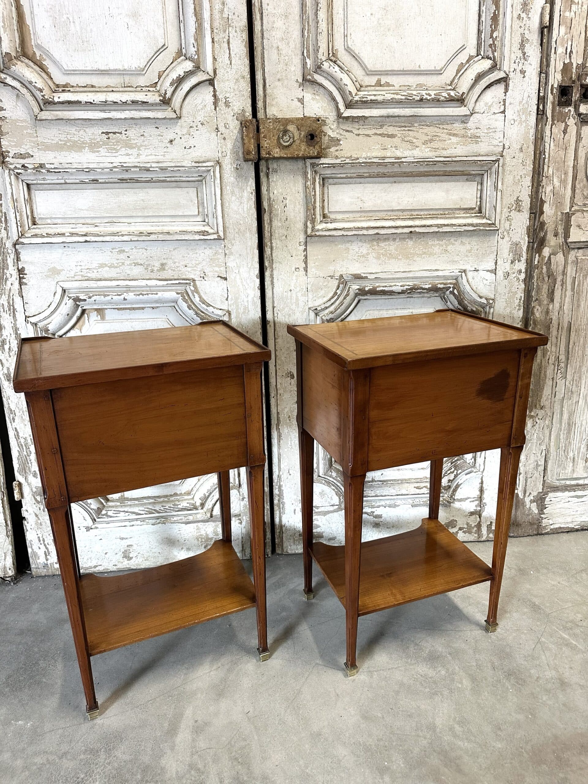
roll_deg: +1.0
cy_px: 392
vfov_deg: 71.6
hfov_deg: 56.8
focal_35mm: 24
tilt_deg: -18.0
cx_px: 294
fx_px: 544
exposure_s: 1/50
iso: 200
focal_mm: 6.86
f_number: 1.78
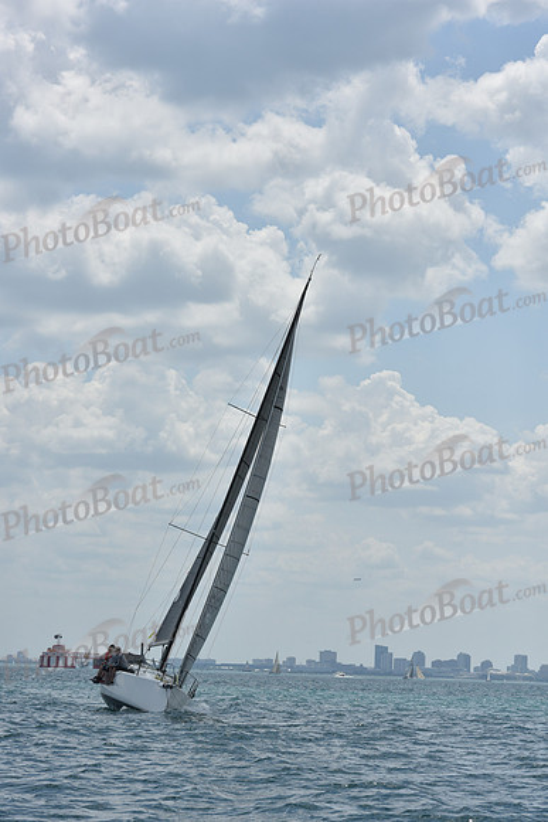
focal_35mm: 98
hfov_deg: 14.0
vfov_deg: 20.8
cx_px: 274
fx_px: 2236
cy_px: 411
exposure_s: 1/1250
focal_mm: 98
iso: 250
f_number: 10
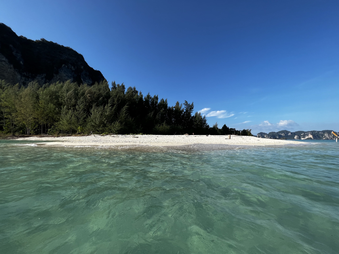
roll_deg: -0.7
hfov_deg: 106.2
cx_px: 170
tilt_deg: +4.4
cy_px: 127
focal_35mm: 13
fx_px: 127
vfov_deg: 89.9
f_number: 1.8
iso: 32
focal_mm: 1.57
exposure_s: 1/1553
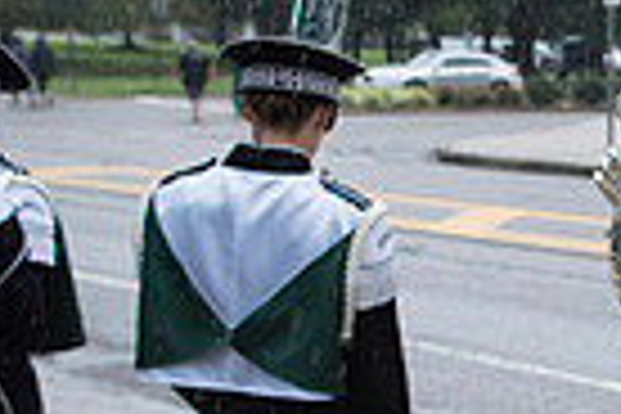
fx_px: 1742
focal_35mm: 101
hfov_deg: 16.8
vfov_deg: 13.5
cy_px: 286
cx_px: 1116
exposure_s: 1/500
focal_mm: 24
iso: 1600
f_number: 3.5
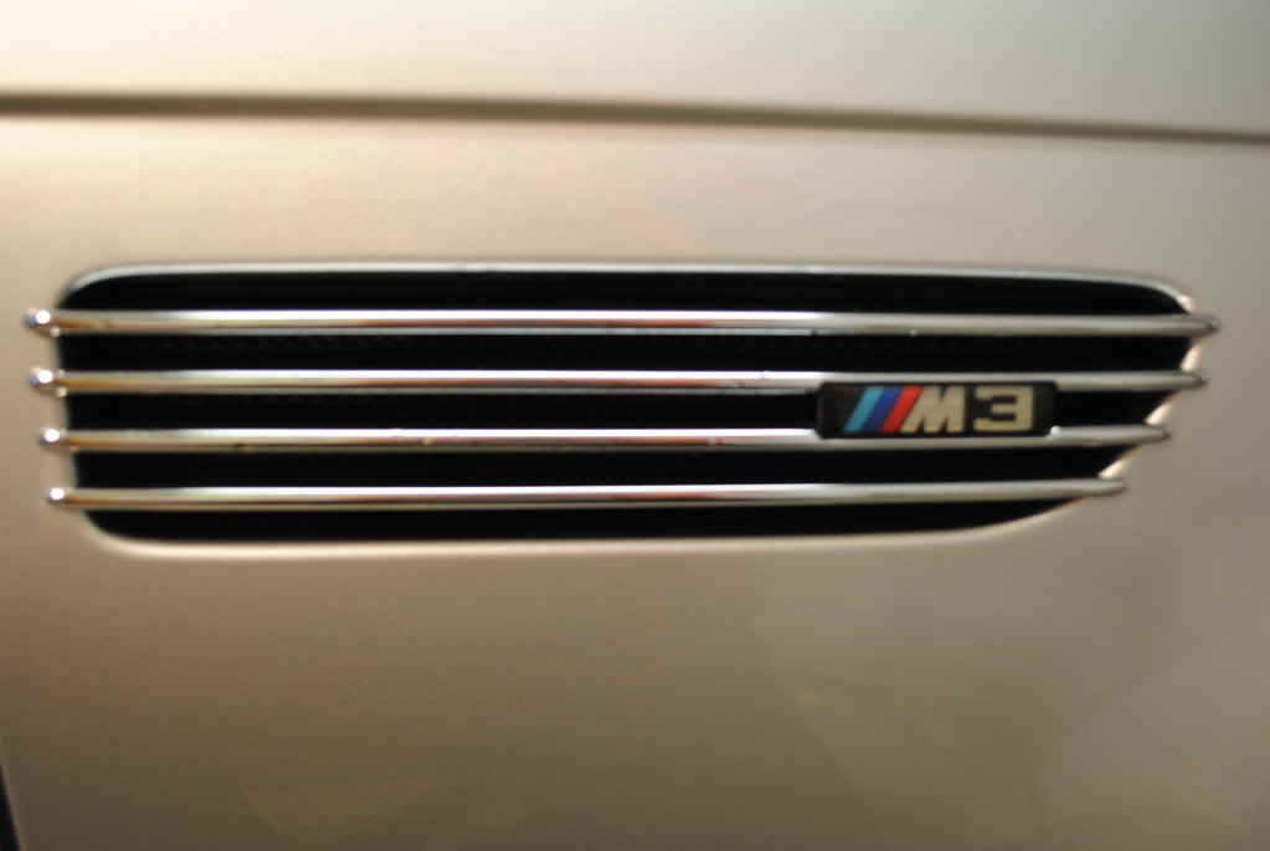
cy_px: 426
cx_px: 635
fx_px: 1166
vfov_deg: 40.1
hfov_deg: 57.2
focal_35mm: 33
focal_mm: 22
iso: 320
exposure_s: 1/30
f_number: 3.8
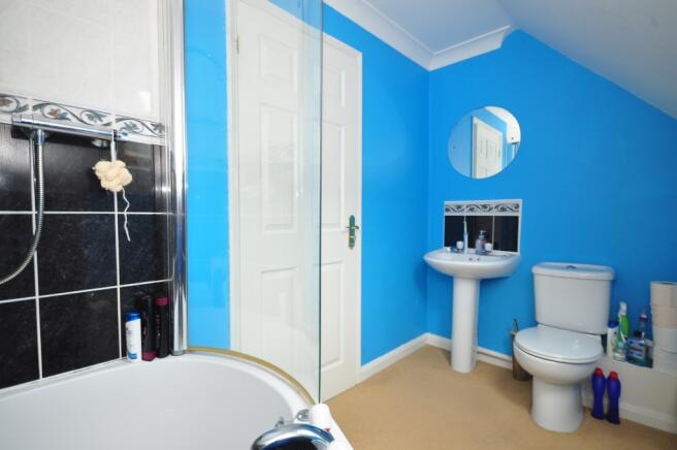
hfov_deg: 92.5
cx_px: 338
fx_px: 324
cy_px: 225
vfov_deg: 69.5
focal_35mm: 17
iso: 200
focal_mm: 11.5
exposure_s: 1/1.6
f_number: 4.2
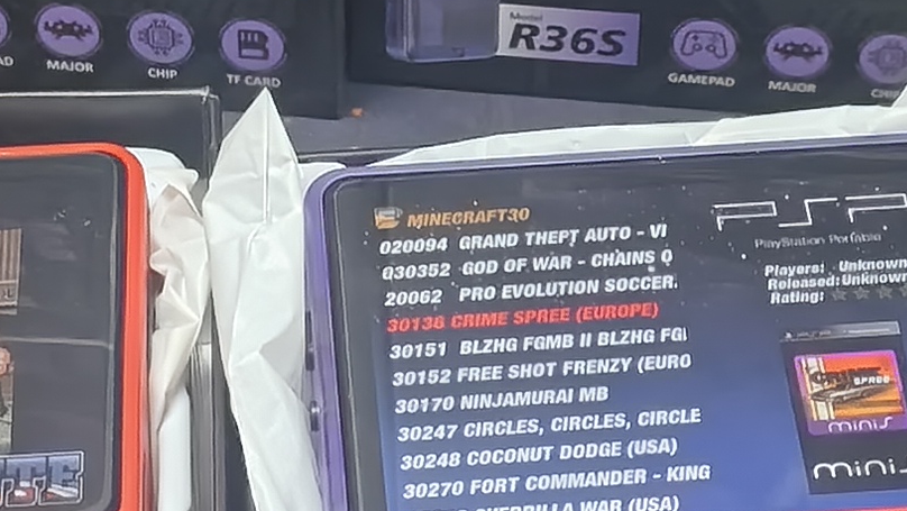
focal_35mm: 126
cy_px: 244
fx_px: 3031
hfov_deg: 17.0
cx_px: 397
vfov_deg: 9.6
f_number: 1.8
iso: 243
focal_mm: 5.56
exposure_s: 1/50
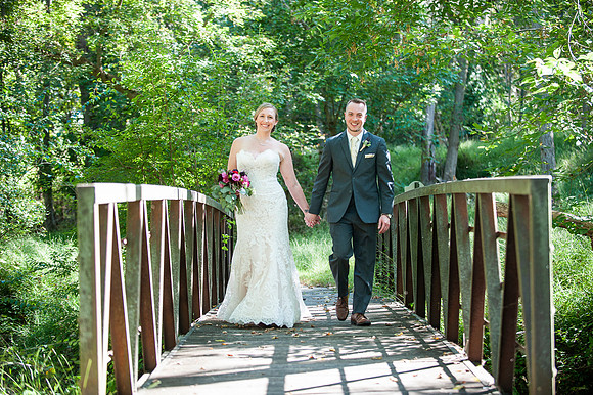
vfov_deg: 16.6
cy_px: 198
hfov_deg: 24.8
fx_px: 1350
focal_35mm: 82
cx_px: 296
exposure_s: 1/320
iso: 400
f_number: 2.8
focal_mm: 82
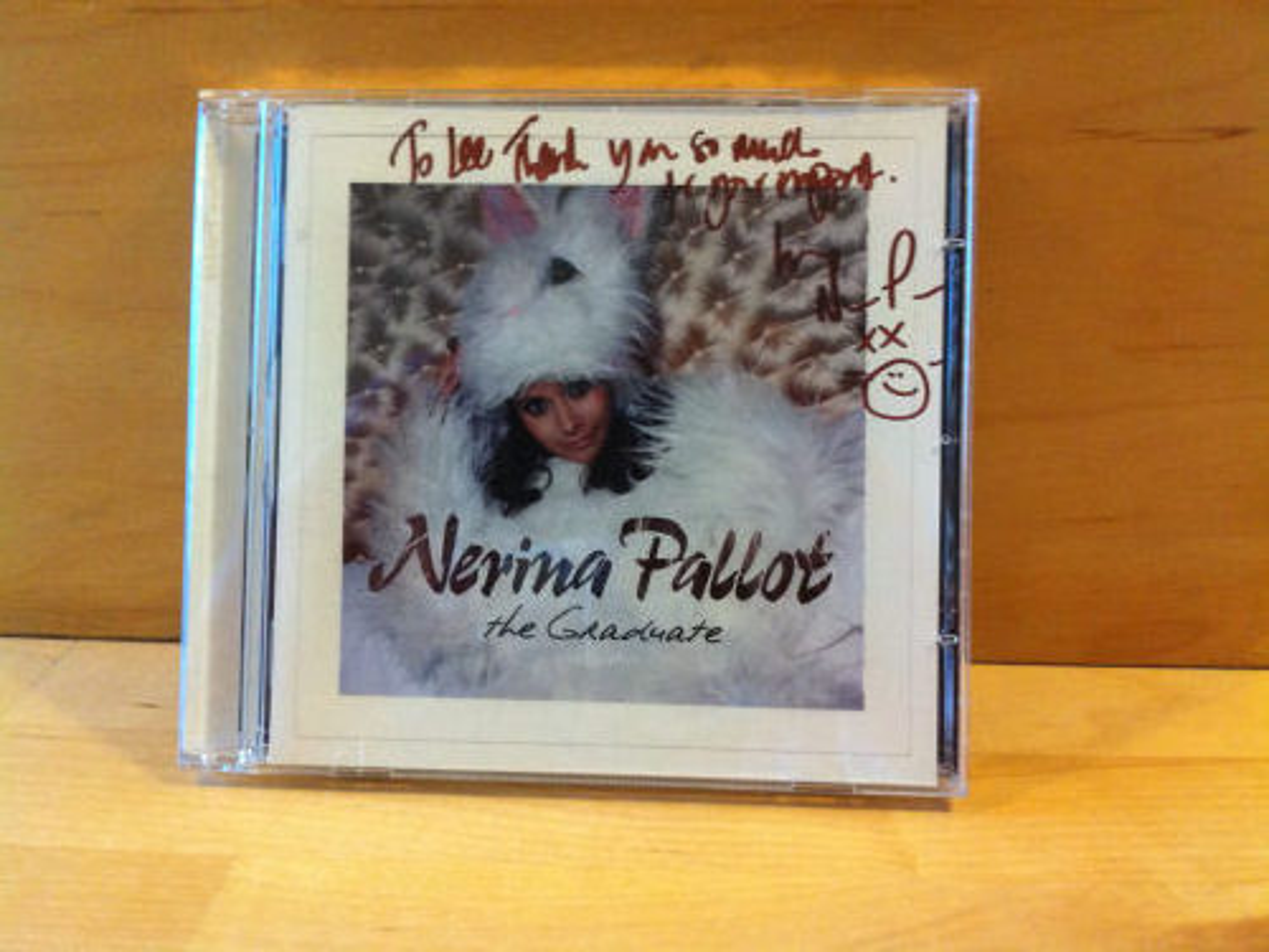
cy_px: 476
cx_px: 634
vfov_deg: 40.7
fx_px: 1283
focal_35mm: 35
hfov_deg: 52.6
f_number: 2.8
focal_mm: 3.85
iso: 200
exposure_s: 1/15
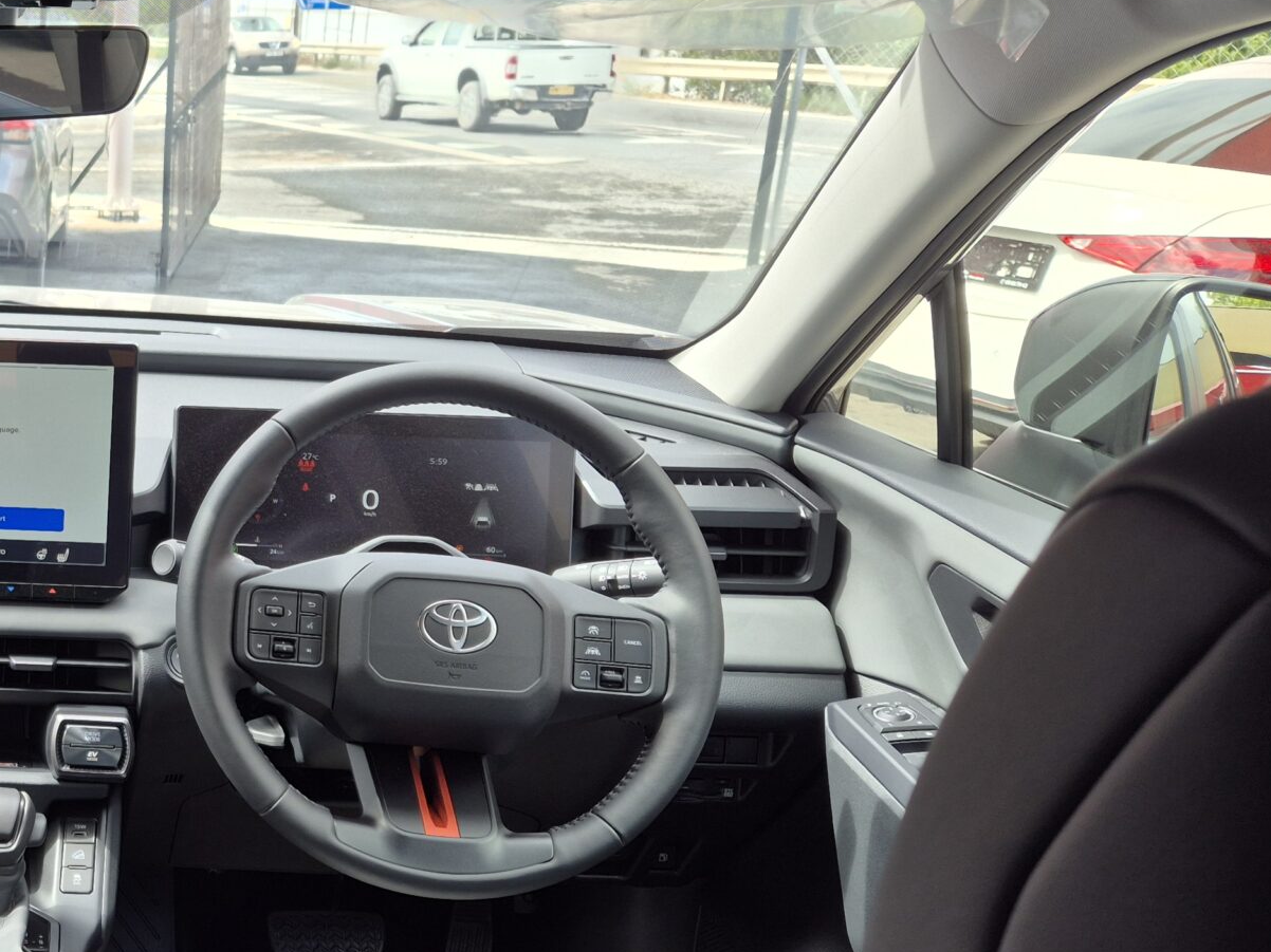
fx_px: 1799
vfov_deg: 29.7
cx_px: -34
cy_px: 458
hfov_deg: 34.9
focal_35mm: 49
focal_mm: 5.4
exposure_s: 1/179
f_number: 1.8
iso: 25
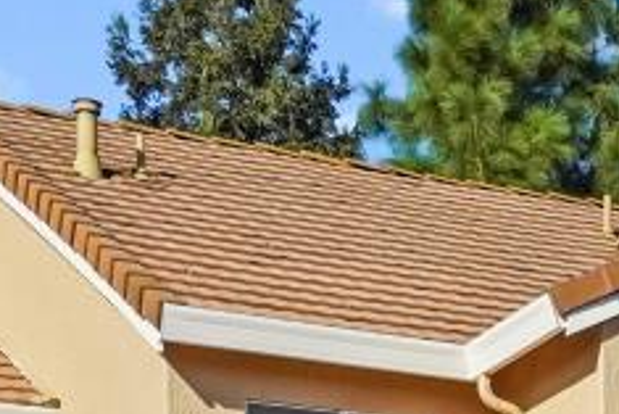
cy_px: 1118
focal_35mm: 172
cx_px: 956
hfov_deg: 11.4
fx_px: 2959
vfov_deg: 7.3
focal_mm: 18
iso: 500
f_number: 10
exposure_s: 1/1000
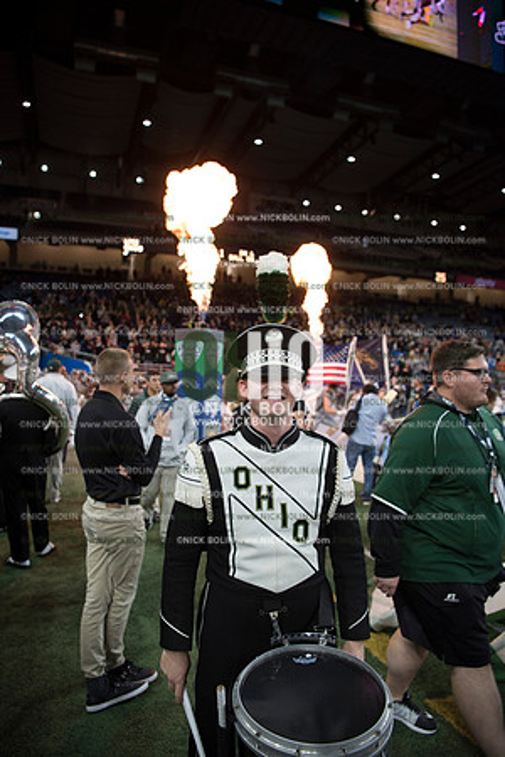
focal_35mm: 24
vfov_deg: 73.7
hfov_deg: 53.1
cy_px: 378
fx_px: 505
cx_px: 252
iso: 1250
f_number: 2.8
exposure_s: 1/1250
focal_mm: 24
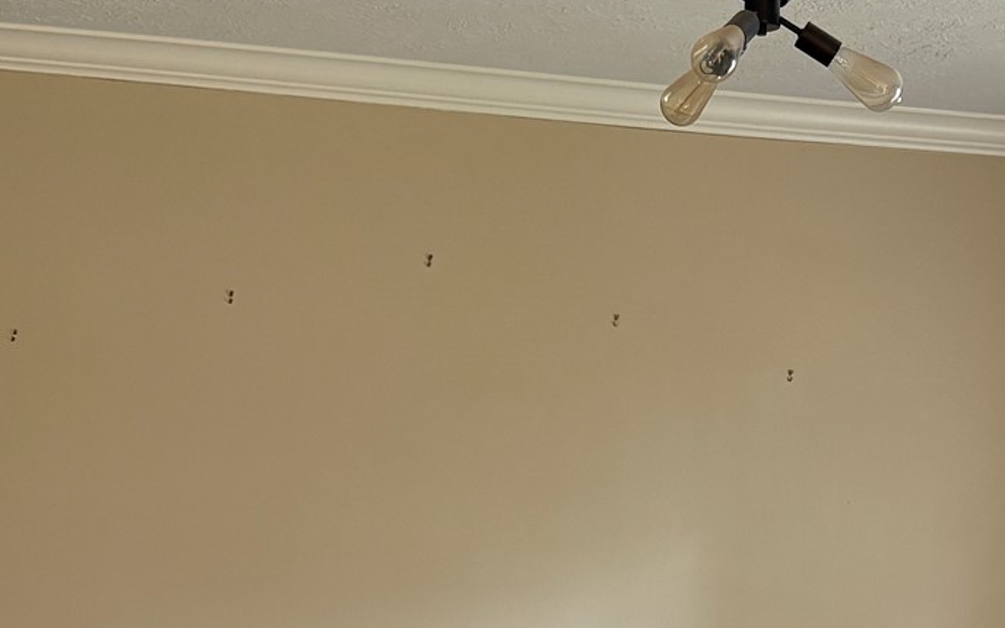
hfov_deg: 25.2
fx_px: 2246
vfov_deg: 15.3
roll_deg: -0.4
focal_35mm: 82
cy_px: 761
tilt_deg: -3.2
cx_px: 551
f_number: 1.6
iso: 125
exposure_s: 1/64
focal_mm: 5.96
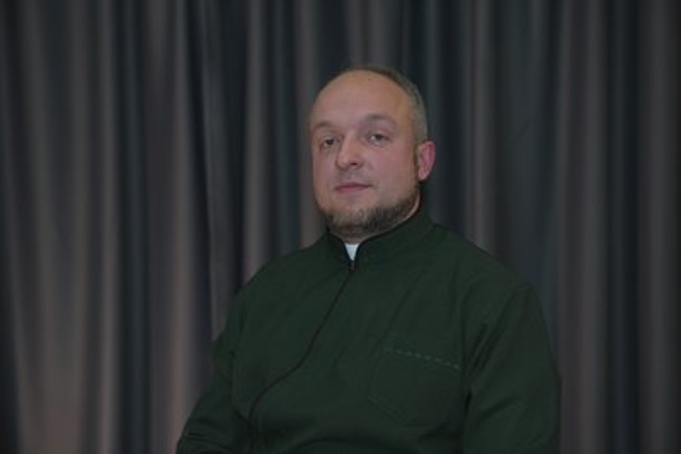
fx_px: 1325
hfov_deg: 28.8
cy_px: 227
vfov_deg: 19.5
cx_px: 340
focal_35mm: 70
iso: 1250
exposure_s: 1/80
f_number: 3.2
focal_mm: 70
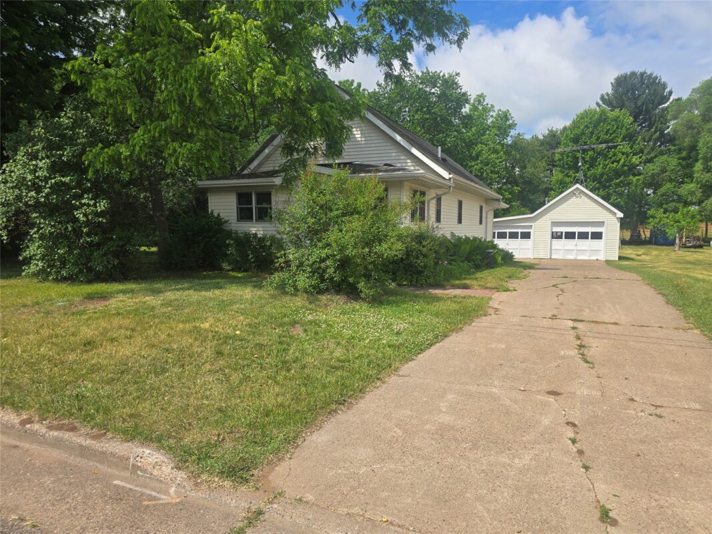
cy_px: 267
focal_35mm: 23
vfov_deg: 58.9
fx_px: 473
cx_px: 356
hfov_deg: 73.9
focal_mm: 6.3
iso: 12
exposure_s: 1/771
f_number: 1.7
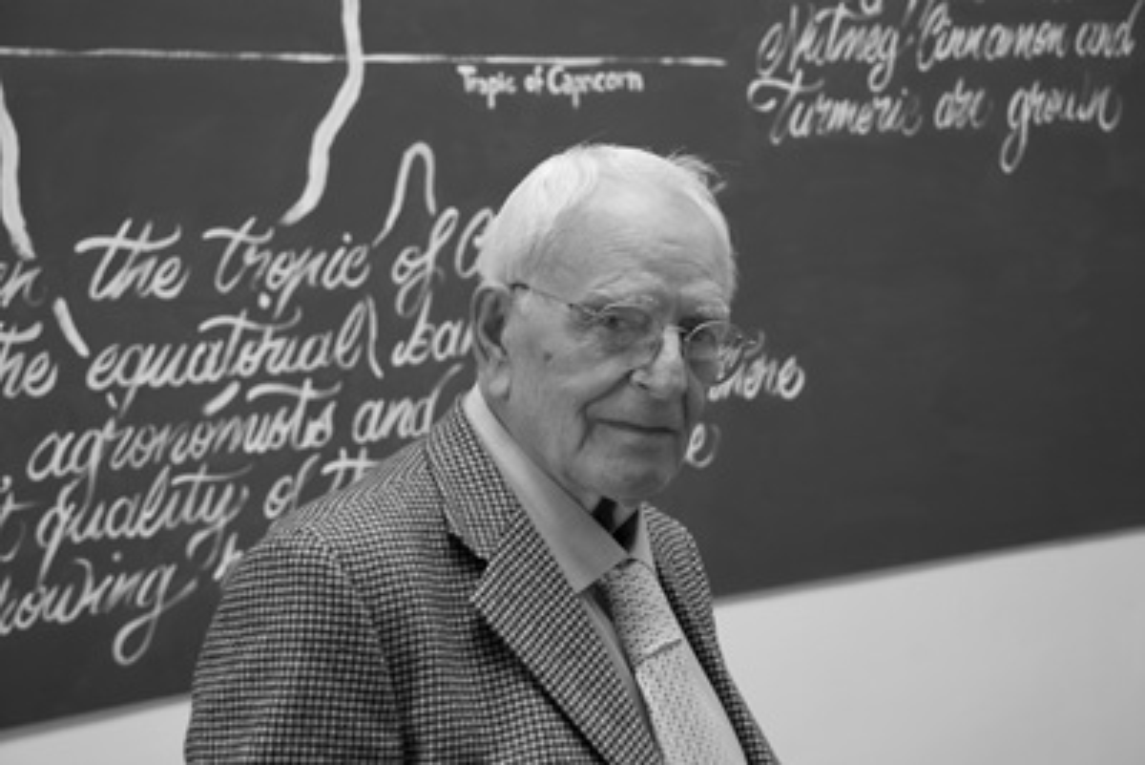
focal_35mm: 78
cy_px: 382
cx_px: 572
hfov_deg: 26.0
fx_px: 2482
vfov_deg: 17.5
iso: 200
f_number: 5.6
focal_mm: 52
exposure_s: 1/30
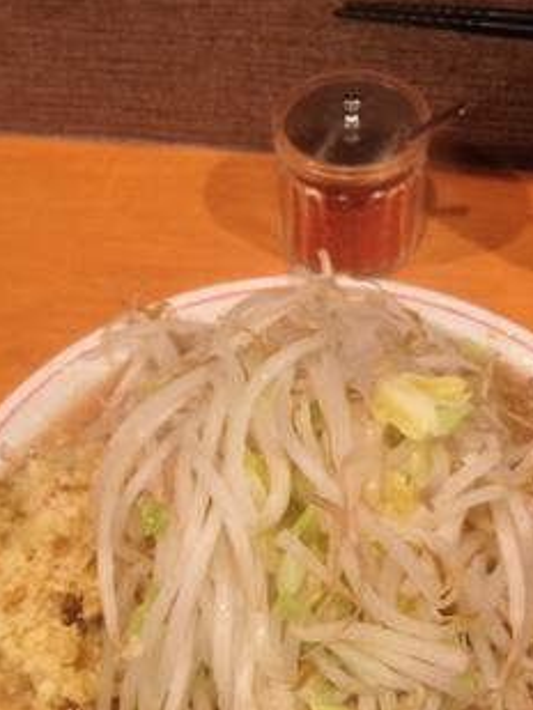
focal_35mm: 51
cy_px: 494
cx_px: 308
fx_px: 1046
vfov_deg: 36.9
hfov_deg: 28.5
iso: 125
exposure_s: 1/20
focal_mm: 4.28
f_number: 2.4
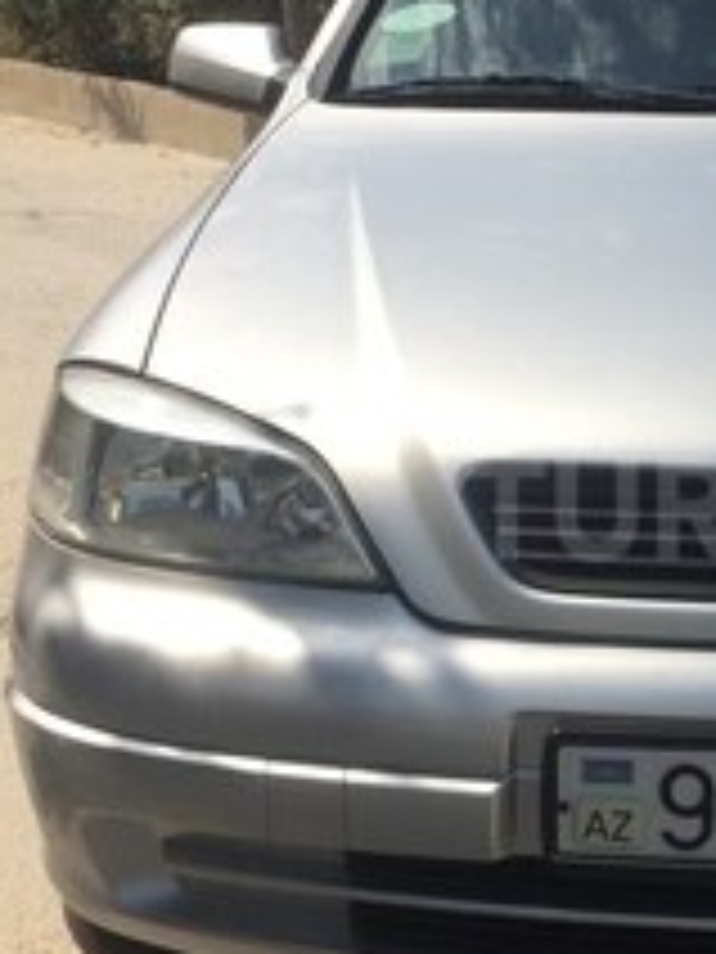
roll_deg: +0.4
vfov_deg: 28.6
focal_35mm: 68
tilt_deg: -20.6
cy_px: 508
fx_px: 1875
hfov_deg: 20.5
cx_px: 815
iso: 32
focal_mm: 4.15
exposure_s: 1/3165
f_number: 2.2
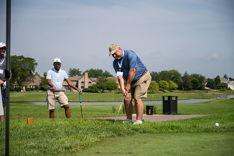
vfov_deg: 19.4
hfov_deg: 28.9
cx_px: 117
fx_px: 455
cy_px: 78
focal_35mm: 70
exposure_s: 1/3200
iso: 250
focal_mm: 70
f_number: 4
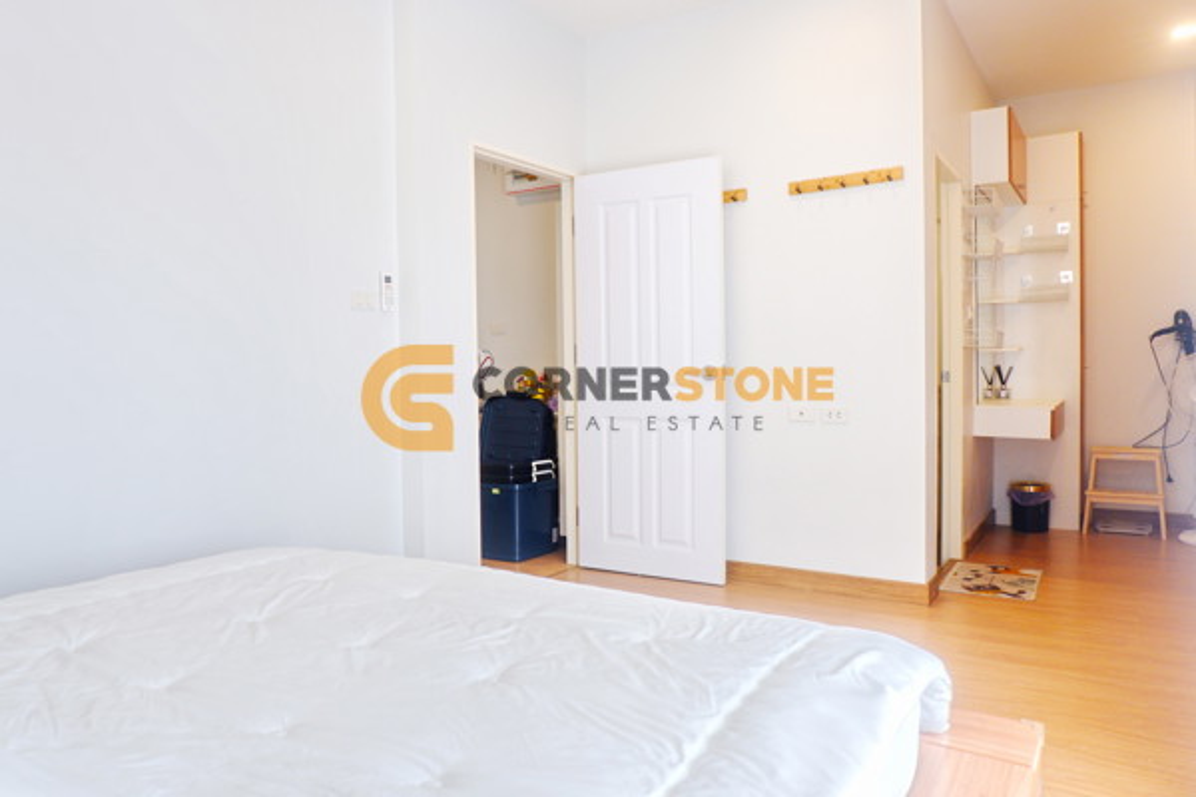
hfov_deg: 73.7
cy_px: 398
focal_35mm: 24
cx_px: 598
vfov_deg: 53.1
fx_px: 797
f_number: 3.5
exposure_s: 1/70
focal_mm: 16
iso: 200
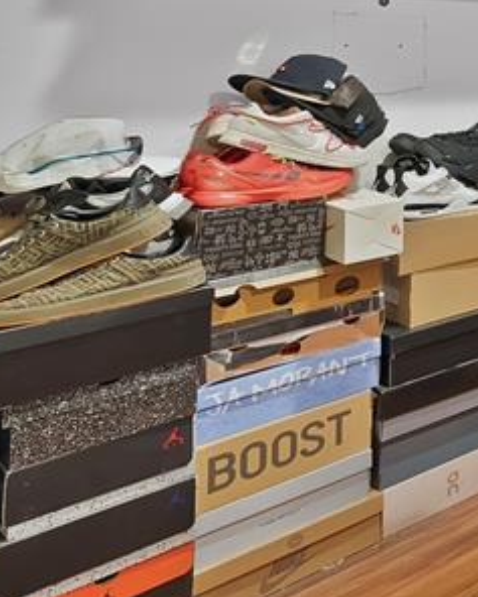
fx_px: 689
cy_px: 70
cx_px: 978
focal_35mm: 39
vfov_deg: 43.2
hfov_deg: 18.9
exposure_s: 2
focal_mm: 12
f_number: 9
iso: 640
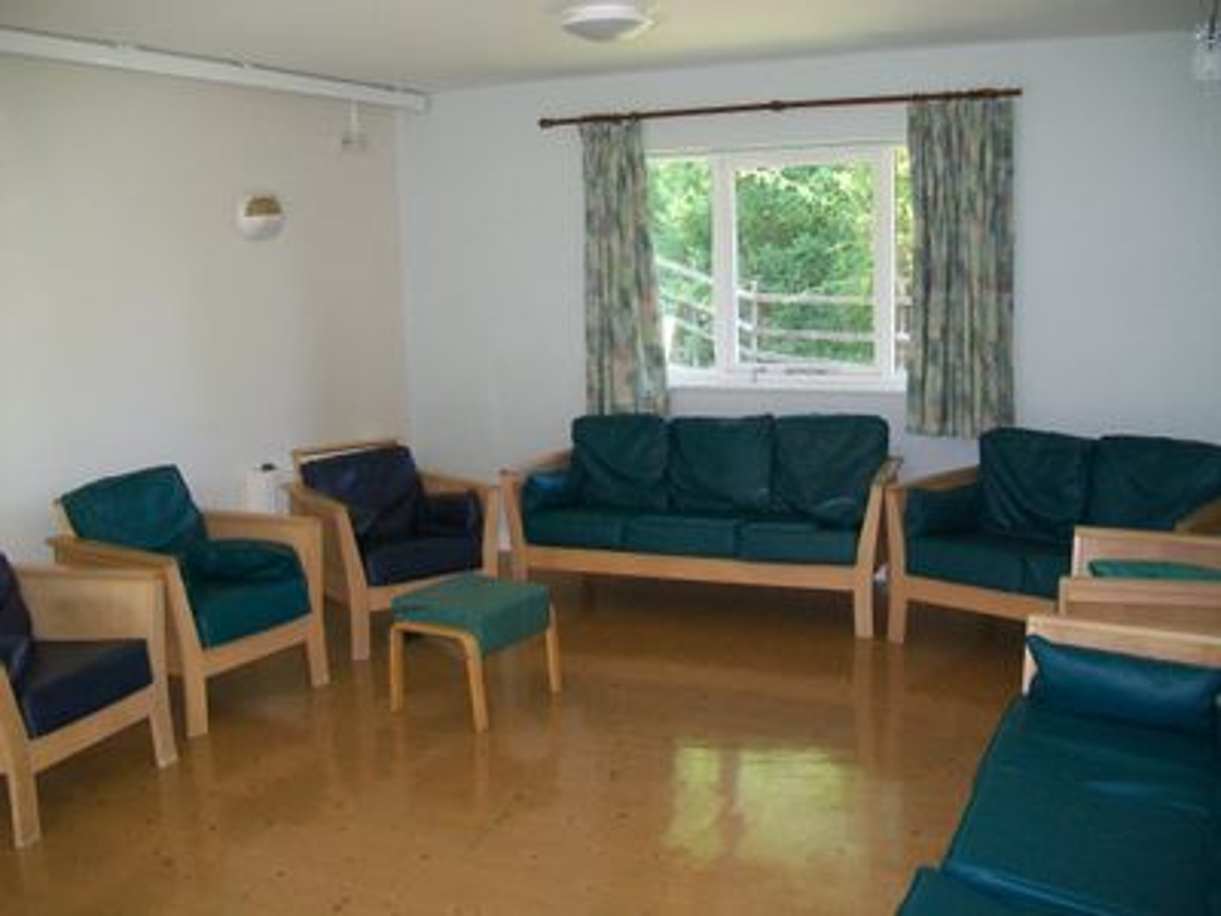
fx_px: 1199
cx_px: 610
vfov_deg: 41.8
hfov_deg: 54.0
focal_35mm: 34
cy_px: 458
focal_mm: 6.1
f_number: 2.7
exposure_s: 1/60
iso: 160
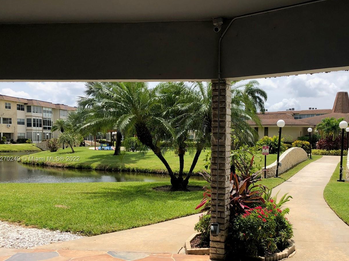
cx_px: 218
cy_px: 159
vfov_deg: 38.5
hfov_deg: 49.7
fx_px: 373
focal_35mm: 37
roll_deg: -1.3
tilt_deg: -1.5
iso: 20
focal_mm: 3.99
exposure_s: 1/1779
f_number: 1.8
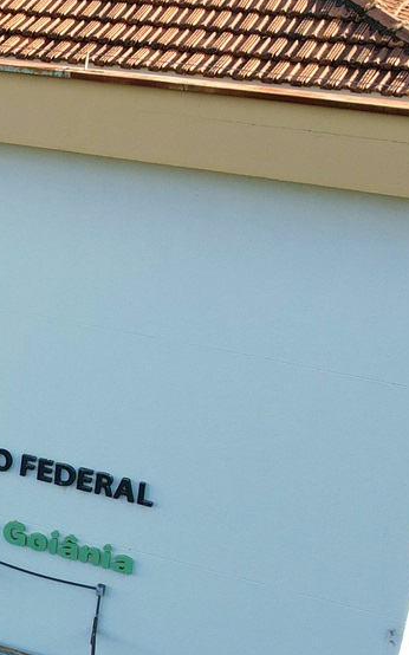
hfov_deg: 14.3
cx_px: -322
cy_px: 404
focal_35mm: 81
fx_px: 1445
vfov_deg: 25.5
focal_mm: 8.38
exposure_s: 1/640
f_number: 2.8
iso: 100
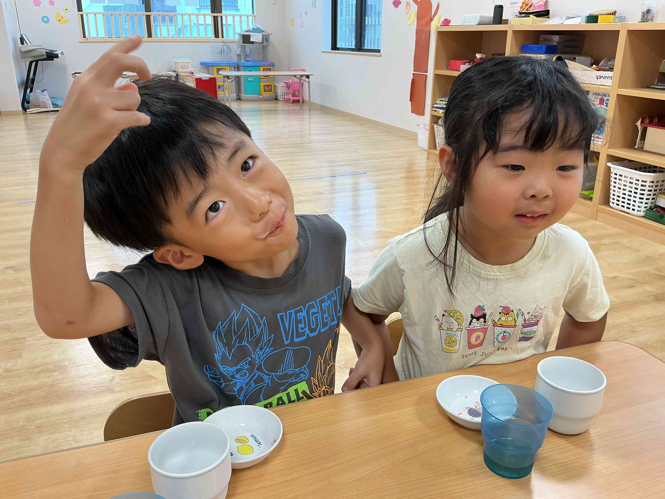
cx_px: 332
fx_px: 557
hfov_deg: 61.7
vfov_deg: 48.2
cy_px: 250
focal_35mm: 29
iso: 32
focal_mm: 3
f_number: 1.8
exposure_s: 1/50
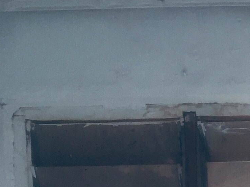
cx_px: 447
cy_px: 338
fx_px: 924
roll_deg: +2.1
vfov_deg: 10.8
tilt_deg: -4.0
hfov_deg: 13.8
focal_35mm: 128
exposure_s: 1/200
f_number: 2.2
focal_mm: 4.15
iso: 32
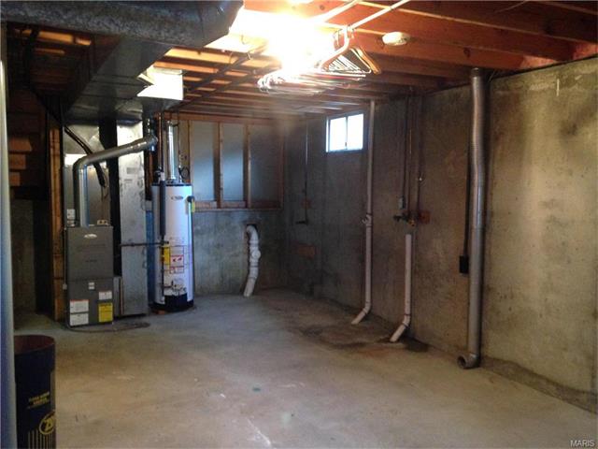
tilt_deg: -4.8
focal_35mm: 33
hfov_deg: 55.4
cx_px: 299
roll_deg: -0.5
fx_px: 570
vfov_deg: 42.9
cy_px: 224
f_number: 2.4
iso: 500
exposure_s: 1/15
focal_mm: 4.12
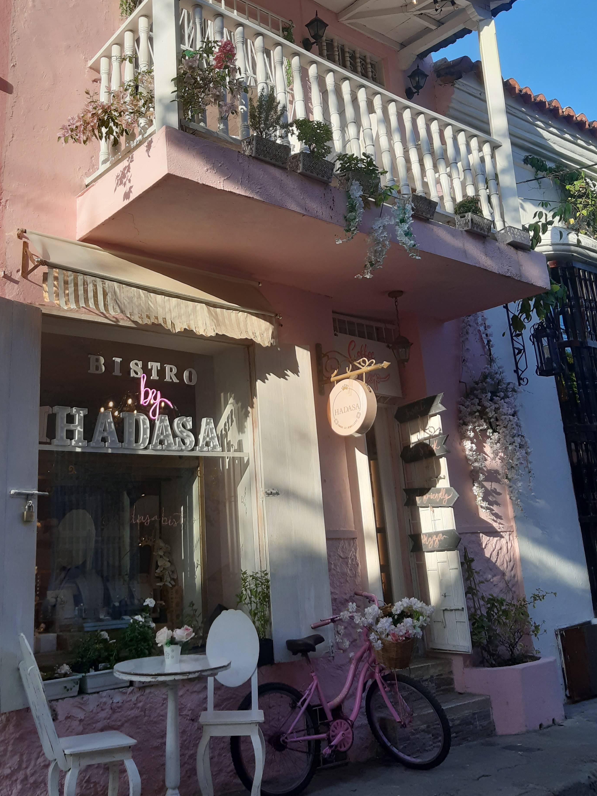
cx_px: 266
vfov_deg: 54.8
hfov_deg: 42.9
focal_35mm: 33
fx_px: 759
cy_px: 306
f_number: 1.7
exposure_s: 1/1053
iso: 40
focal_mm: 3.92
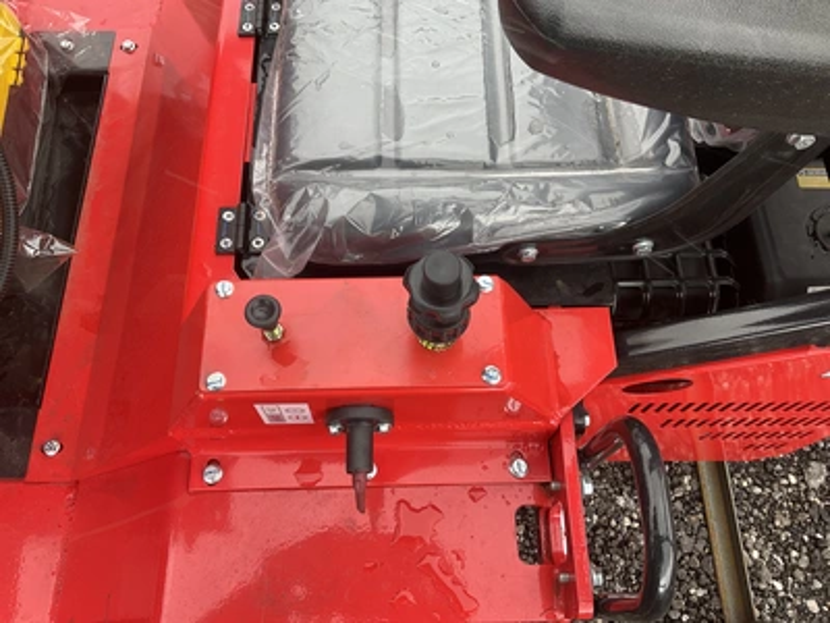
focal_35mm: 29
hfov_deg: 61.7
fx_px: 695
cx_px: 415
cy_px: 312
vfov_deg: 48.2
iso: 25
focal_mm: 3
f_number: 1.8
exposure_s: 1/122
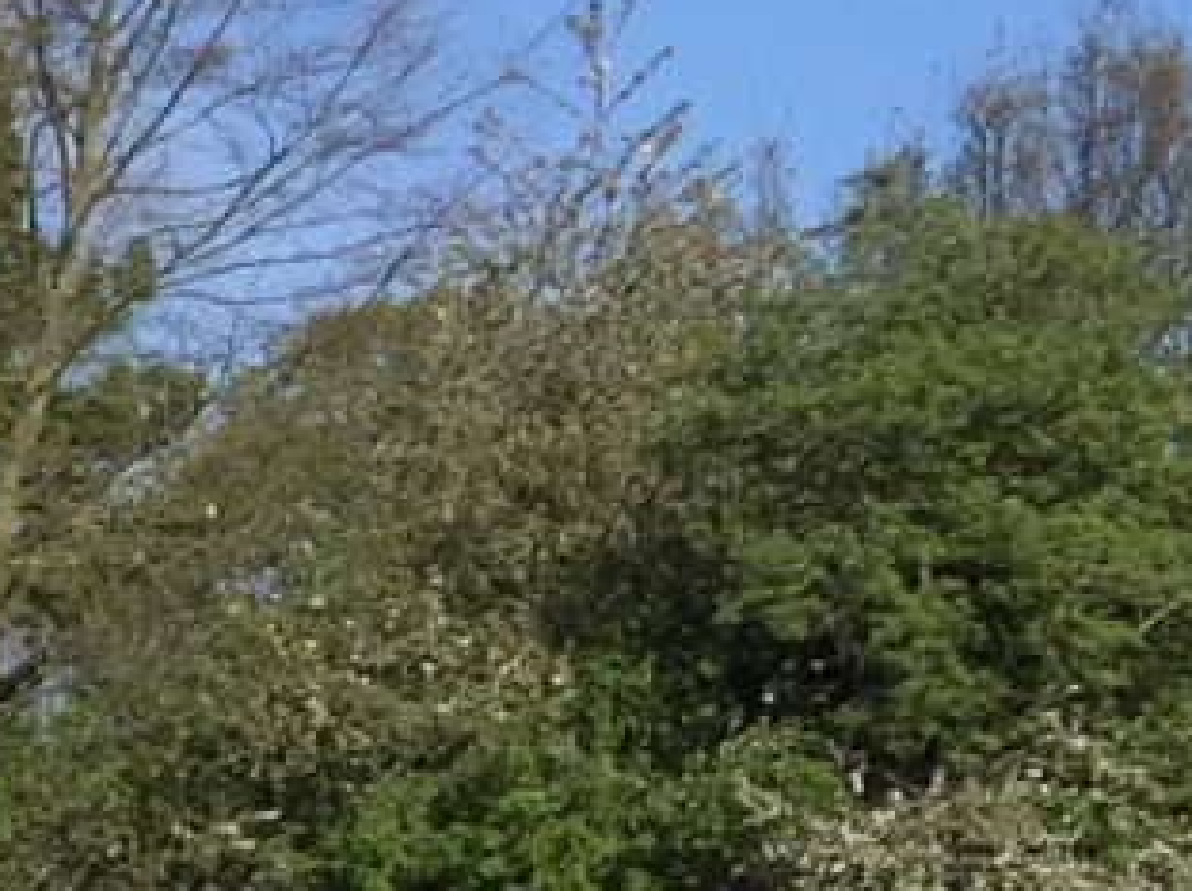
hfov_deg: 9.6
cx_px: -2167
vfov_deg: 8.2
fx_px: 5744
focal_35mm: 167
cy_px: 2068
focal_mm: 4.15
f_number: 2.2
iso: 32
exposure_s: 1/2639
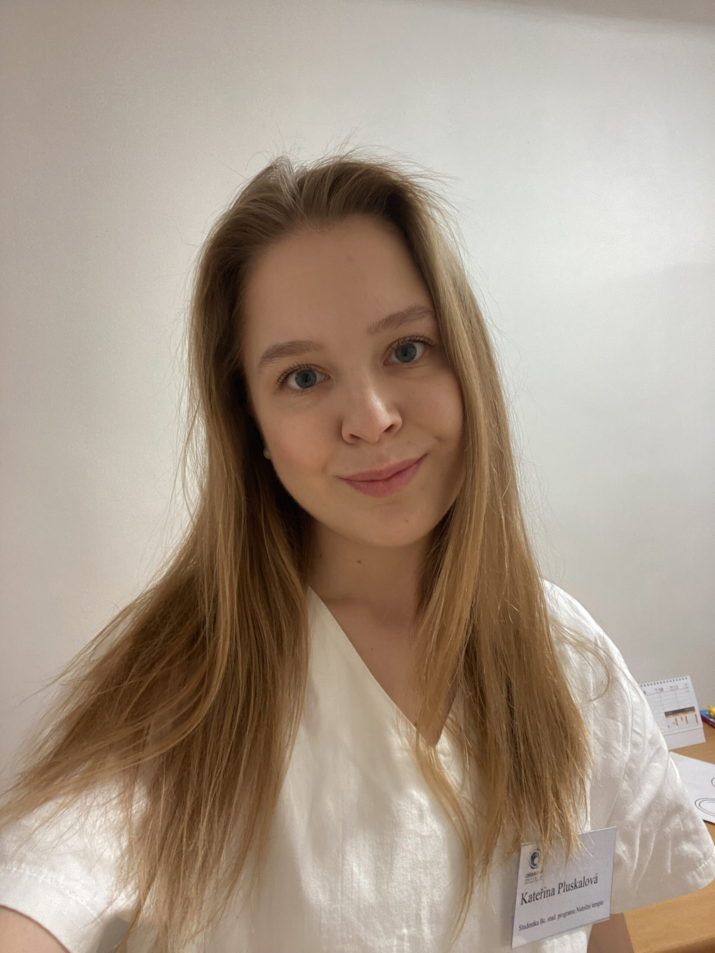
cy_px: 476
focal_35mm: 23
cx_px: 358
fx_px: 633
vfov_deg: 73.9
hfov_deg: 58.9
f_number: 2.2
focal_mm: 2.71
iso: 250
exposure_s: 1/50
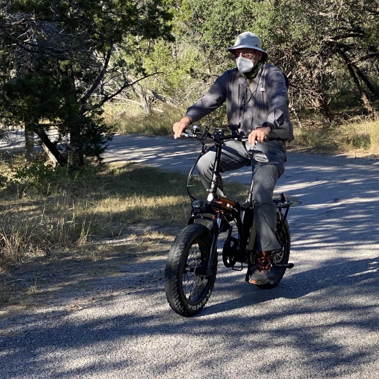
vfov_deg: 20.4
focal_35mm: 85
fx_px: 1053
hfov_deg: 20.3
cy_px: 148
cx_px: 263
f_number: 2
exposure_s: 1/571
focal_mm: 6
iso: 20
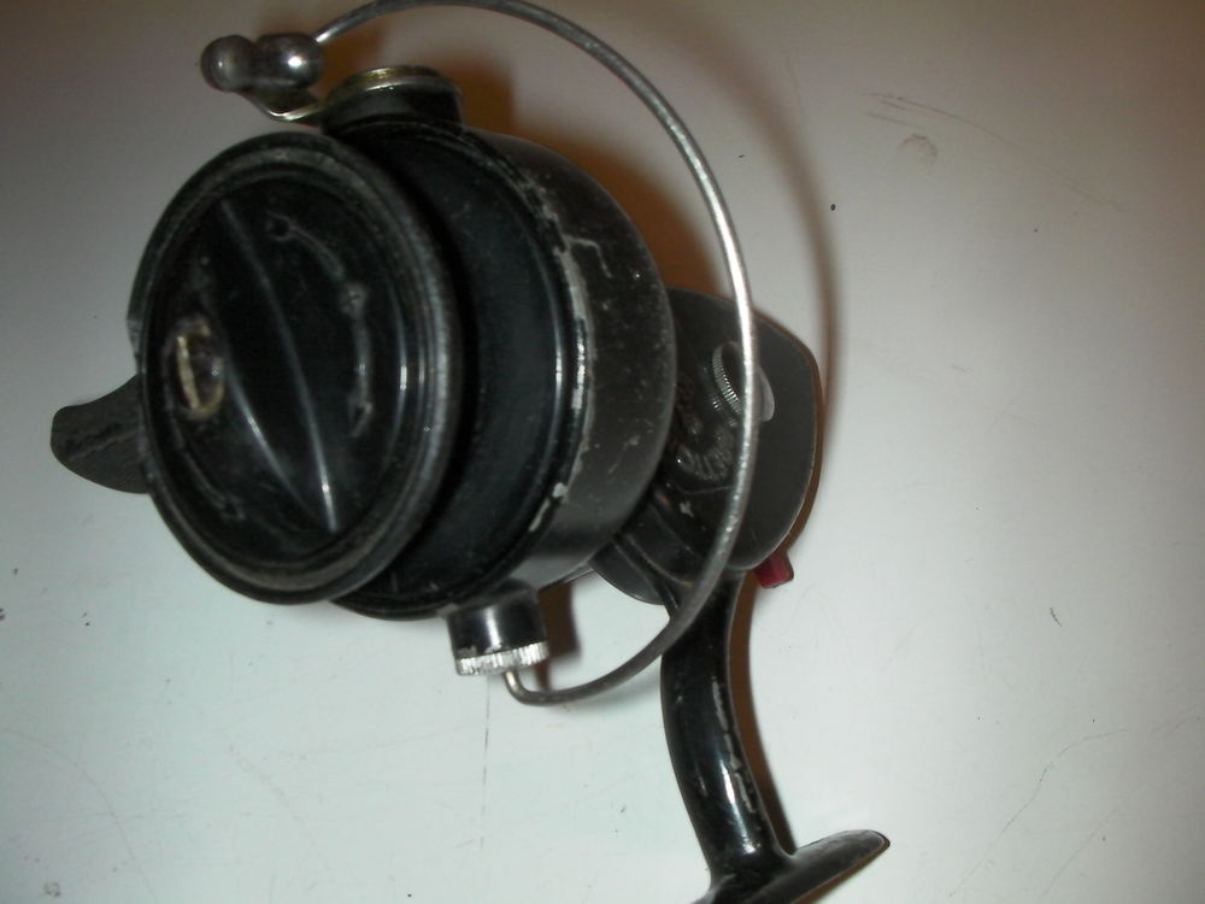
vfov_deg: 37.7
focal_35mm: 38
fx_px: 1323
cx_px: 602
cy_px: 452
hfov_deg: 49.0
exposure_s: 1/30
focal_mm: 6.3
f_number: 5.6
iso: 200
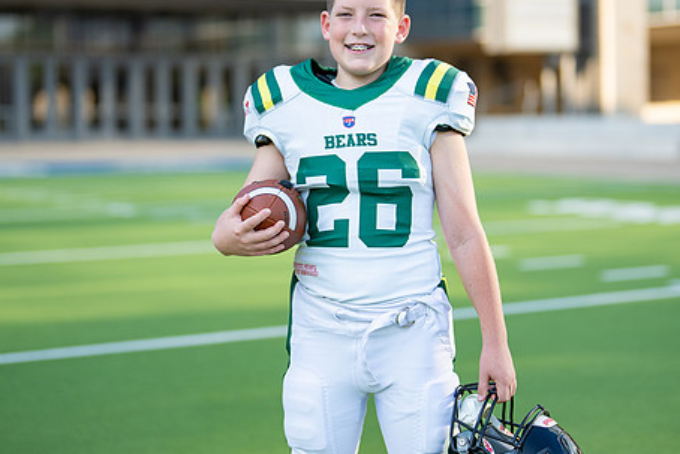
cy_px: 175
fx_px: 1549
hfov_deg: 24.7
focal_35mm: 82
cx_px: 369
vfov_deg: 16.6
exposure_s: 1/2500
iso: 100
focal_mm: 50
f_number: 1.2
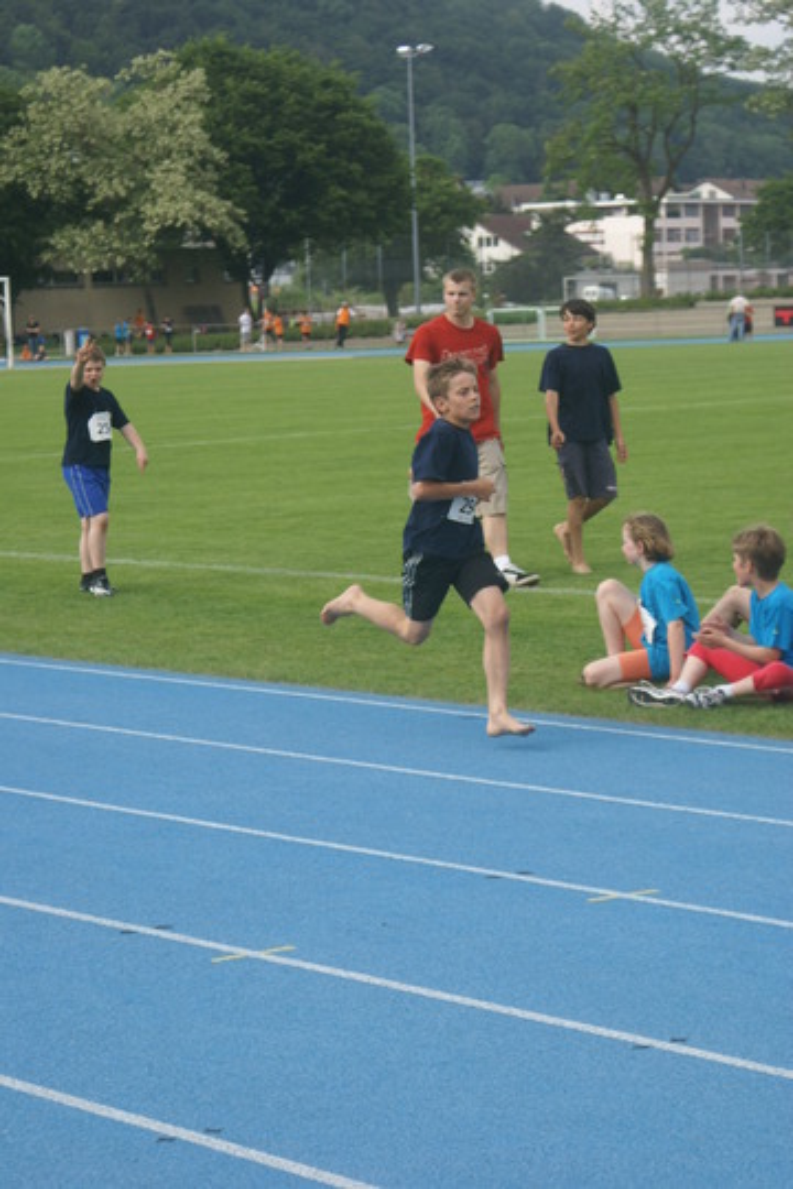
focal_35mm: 105
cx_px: 396
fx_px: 3469
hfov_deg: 13.0
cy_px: 594
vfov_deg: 19.5
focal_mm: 70
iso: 100
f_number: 6.3
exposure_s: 1/250
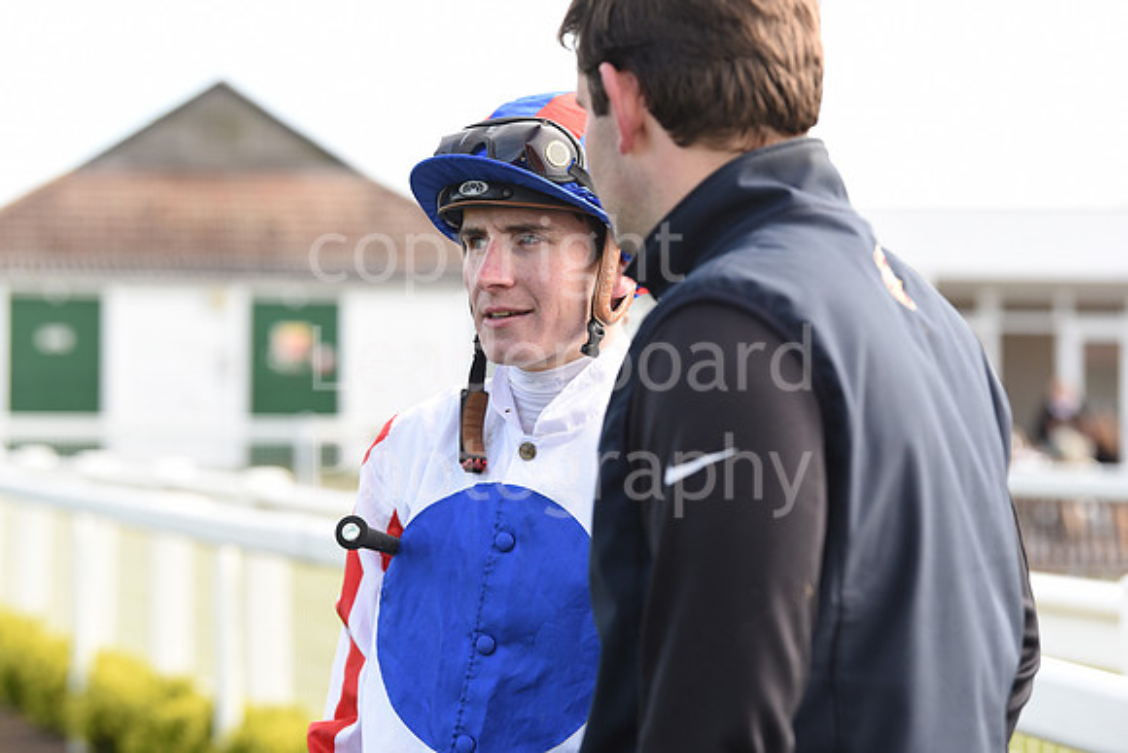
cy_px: 376
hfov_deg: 17.6
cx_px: 564
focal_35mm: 116
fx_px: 3635
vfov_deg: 11.8
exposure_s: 1/640
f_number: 4.5
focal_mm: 116
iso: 400
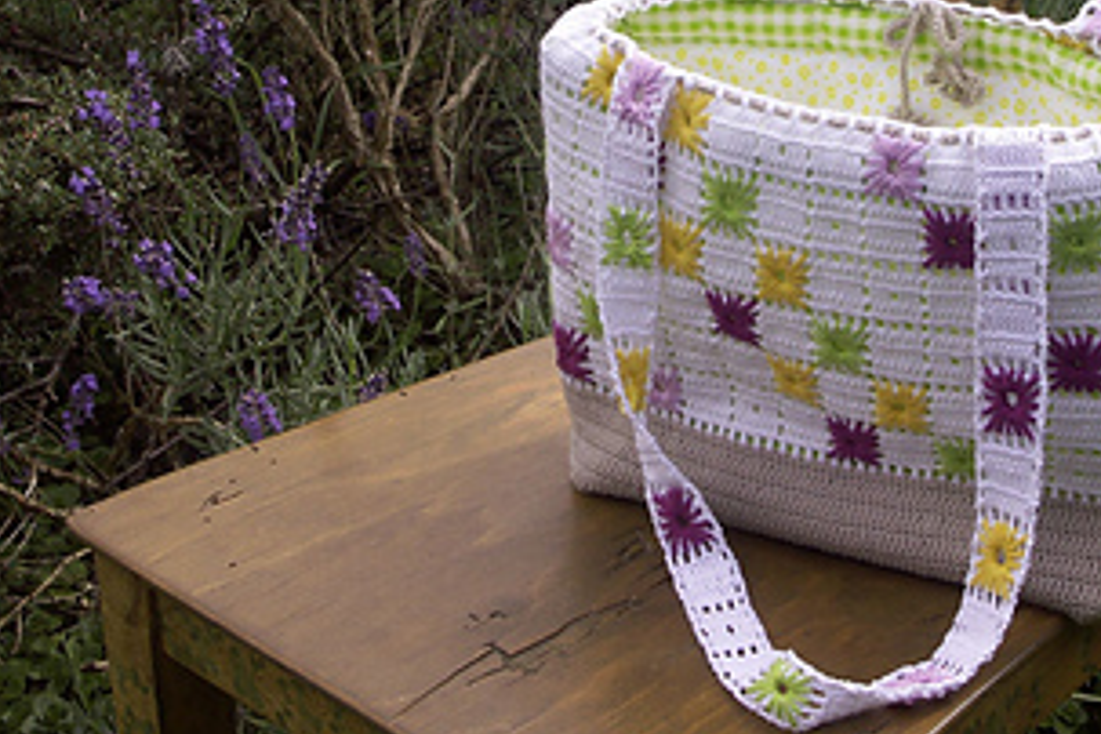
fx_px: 3517
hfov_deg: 17.8
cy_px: 89
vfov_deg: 11.8
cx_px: 698
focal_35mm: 115
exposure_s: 1/320
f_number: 5.6
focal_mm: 16.59
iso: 100
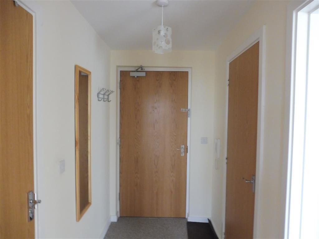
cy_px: 120
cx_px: 160
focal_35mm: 24
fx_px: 221
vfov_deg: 56.8
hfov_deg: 71.6
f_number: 3.3
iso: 400
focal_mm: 4.3
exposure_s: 1/13
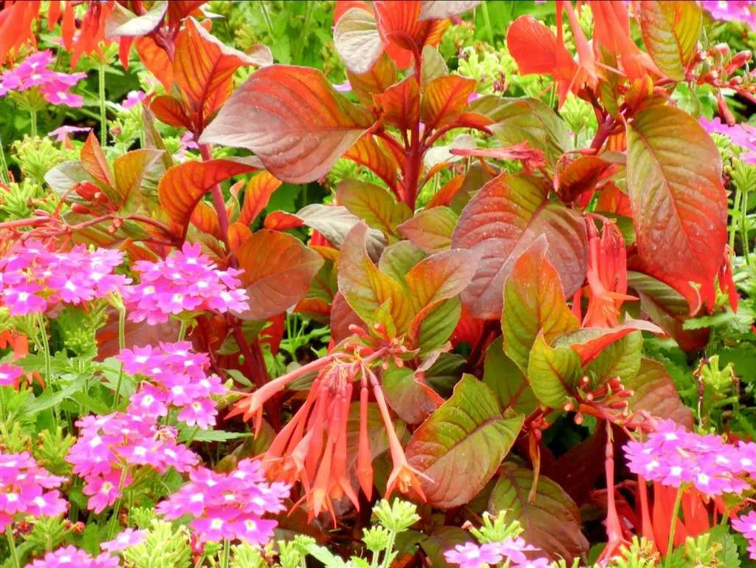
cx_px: 378
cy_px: 284
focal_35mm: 262
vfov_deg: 5.7
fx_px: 5725
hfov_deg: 7.6
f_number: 5.1
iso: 160
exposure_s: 1/52.7
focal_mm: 47.2
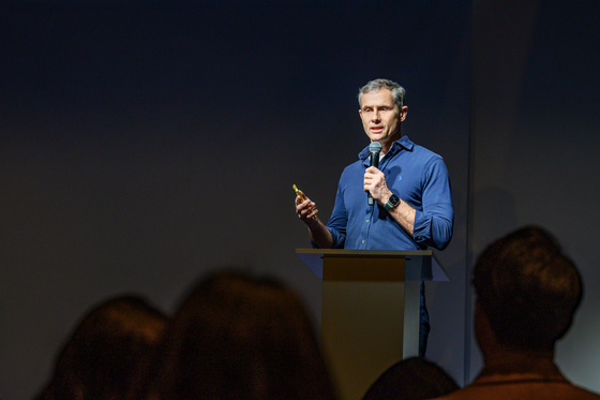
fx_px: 2249
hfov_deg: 15.2
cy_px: 200
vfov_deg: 10.2
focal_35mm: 135
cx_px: 300
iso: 640
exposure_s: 1/200
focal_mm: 135
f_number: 7.1
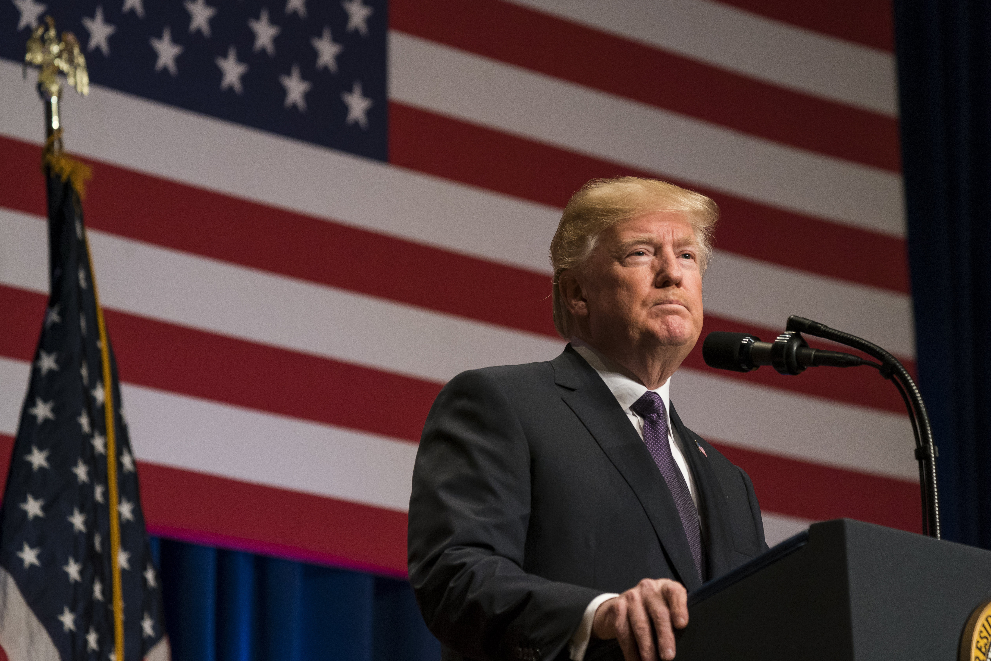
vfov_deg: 5.7
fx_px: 6579
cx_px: 543
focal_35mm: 239
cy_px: 330
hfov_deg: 8.6
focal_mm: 215
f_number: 5.6
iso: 1600
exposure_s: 1/200
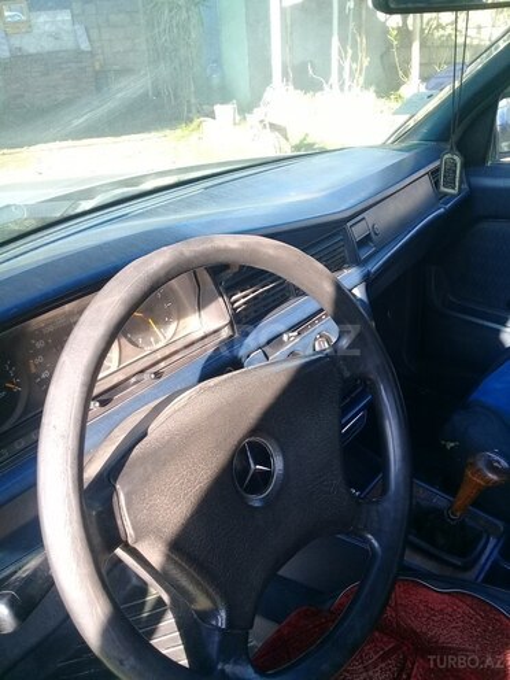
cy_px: 340
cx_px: 255
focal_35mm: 31
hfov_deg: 45.4
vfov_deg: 58.4
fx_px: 609
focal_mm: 3.3
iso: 64
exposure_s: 1/120
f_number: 2.2
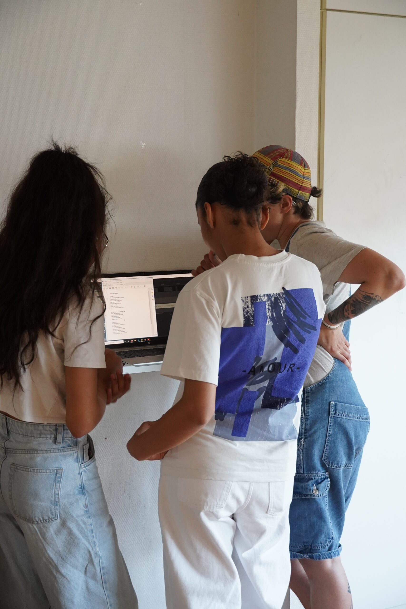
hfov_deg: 21.2
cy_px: 304
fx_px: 1082
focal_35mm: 64
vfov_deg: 31.4
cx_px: 203
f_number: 5
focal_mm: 43
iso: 2500
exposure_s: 1/80
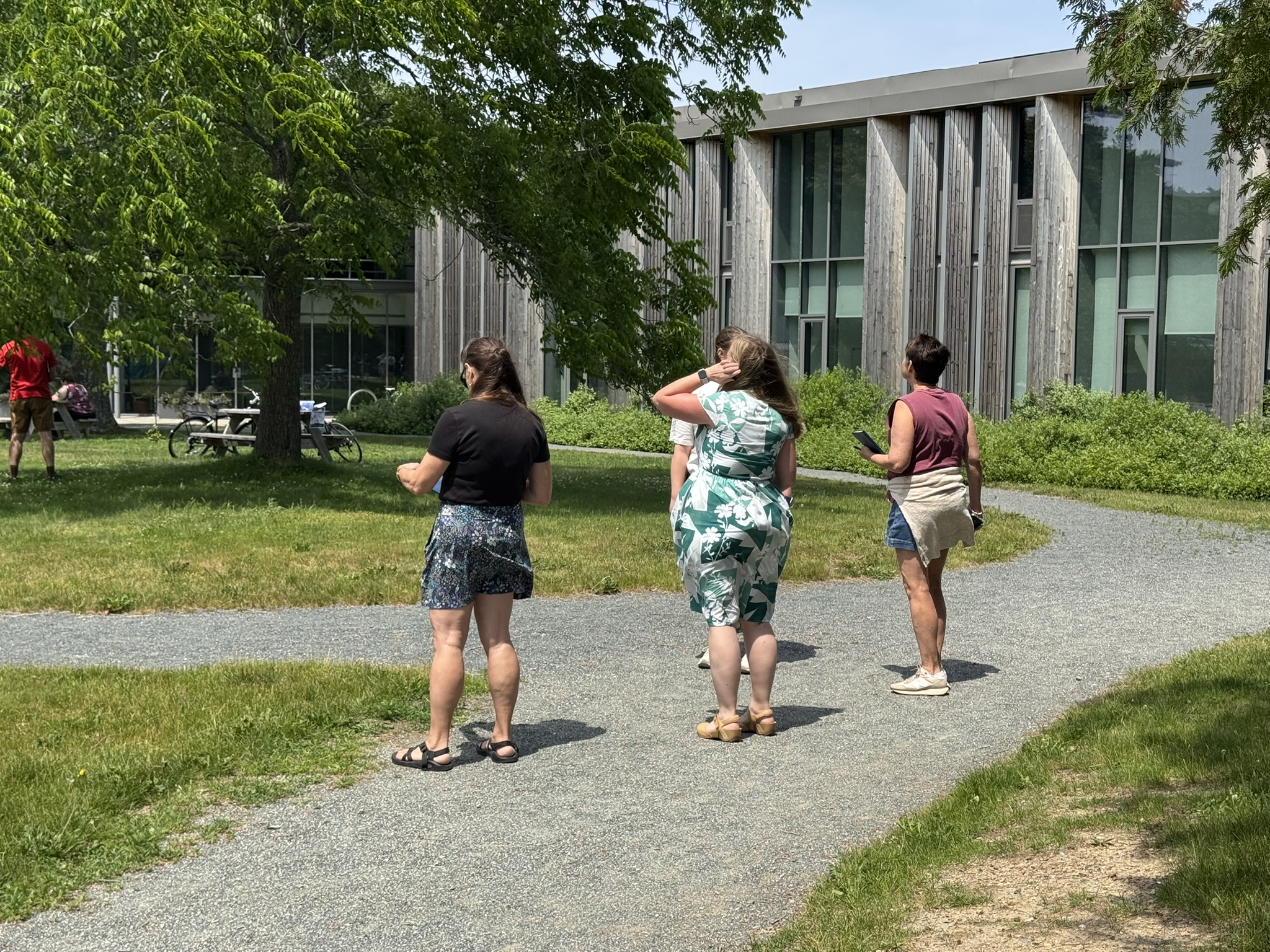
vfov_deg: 30.3
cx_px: 635
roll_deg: -0.1
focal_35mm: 48
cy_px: 476
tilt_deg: -3.2
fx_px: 1761
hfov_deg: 39.7
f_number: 1.78
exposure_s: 1/2833
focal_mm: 6.76
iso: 64
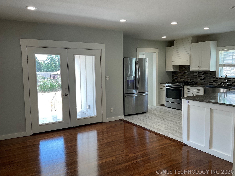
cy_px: 88
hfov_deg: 61.7
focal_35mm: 29
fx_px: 197
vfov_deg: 48.2
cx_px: 118
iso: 40
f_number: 1.8
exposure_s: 1/120
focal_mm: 3
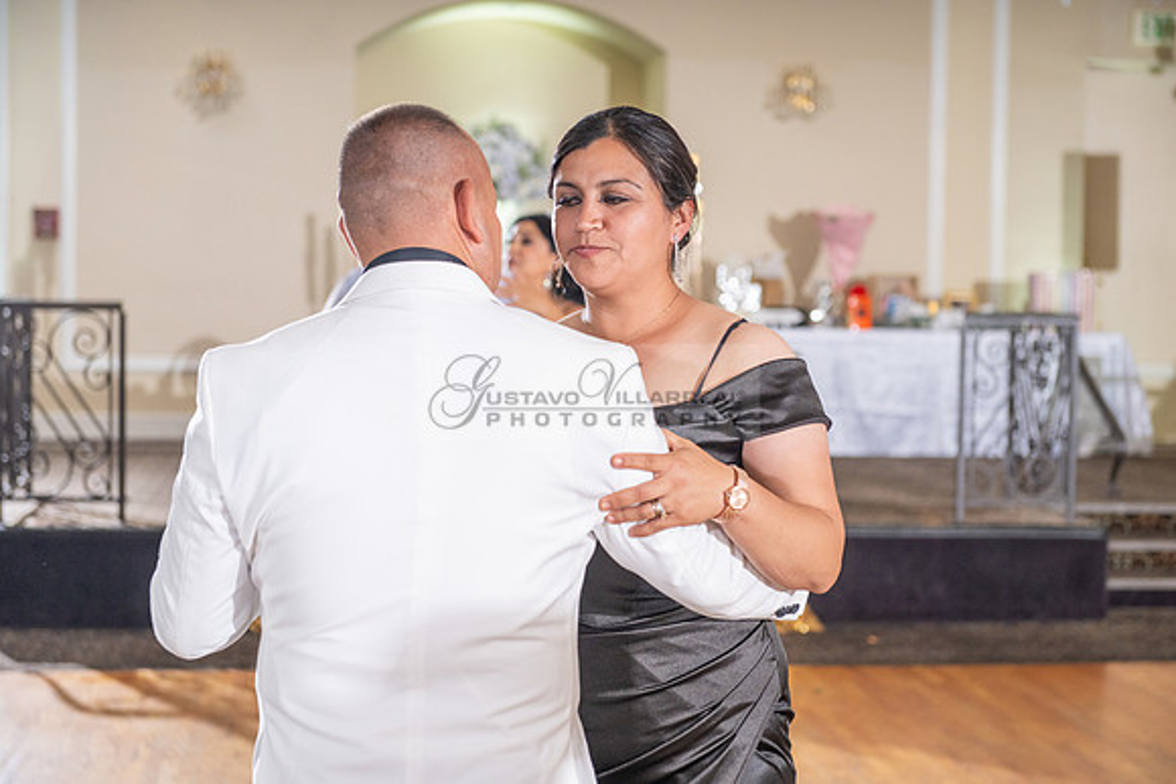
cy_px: 392
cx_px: 588
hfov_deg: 28.8
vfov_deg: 19.5
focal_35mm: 70
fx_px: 2287
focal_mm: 70
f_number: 4
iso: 800
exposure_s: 1/160
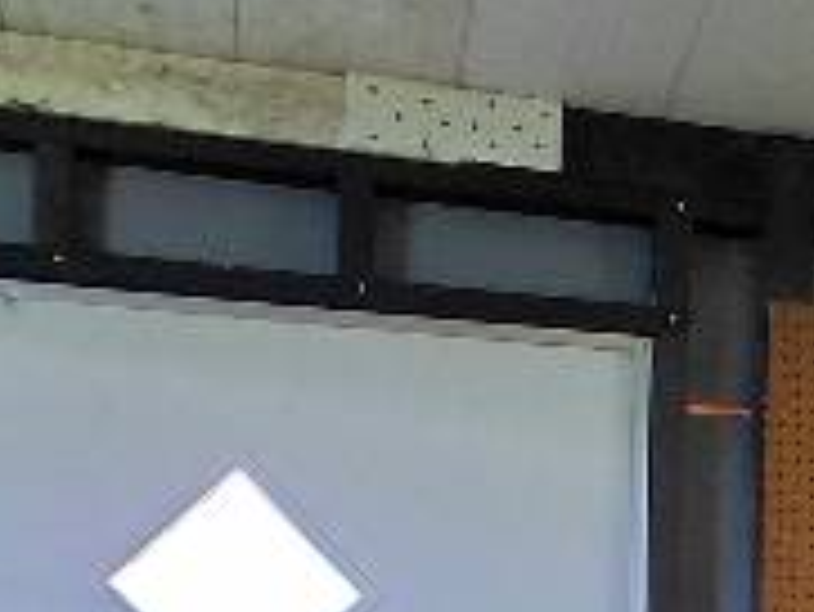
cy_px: 911
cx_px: 814
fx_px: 1765
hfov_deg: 24.8
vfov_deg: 17.7
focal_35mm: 75
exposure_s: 1/60
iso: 160
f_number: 2.2
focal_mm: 1.64
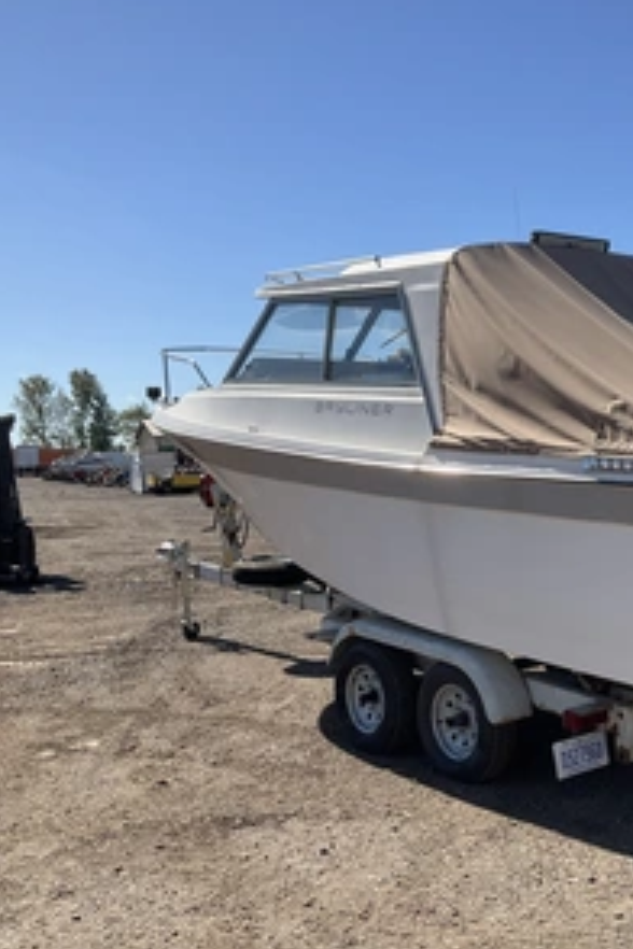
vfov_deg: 47.4
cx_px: 614
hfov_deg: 30.6
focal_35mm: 41
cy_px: 478
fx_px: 1081
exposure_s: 1/1912
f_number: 1.8
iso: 25
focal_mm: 3
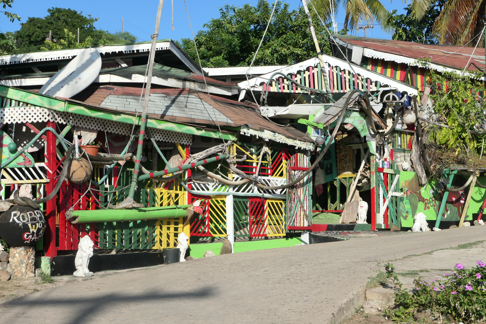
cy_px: 162
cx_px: 243
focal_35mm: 66
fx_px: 891
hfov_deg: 30.5
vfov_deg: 20.6
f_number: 5.6
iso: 200
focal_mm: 24.2
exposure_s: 1/1000
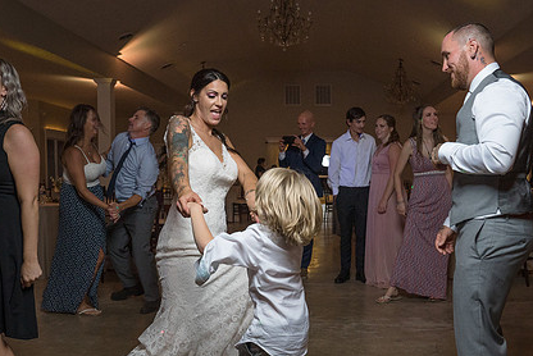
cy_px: 222
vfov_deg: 34.1
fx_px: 578
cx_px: 307
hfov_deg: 49.3
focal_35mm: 39
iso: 2000
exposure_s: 1/200
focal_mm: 26
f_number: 5.6
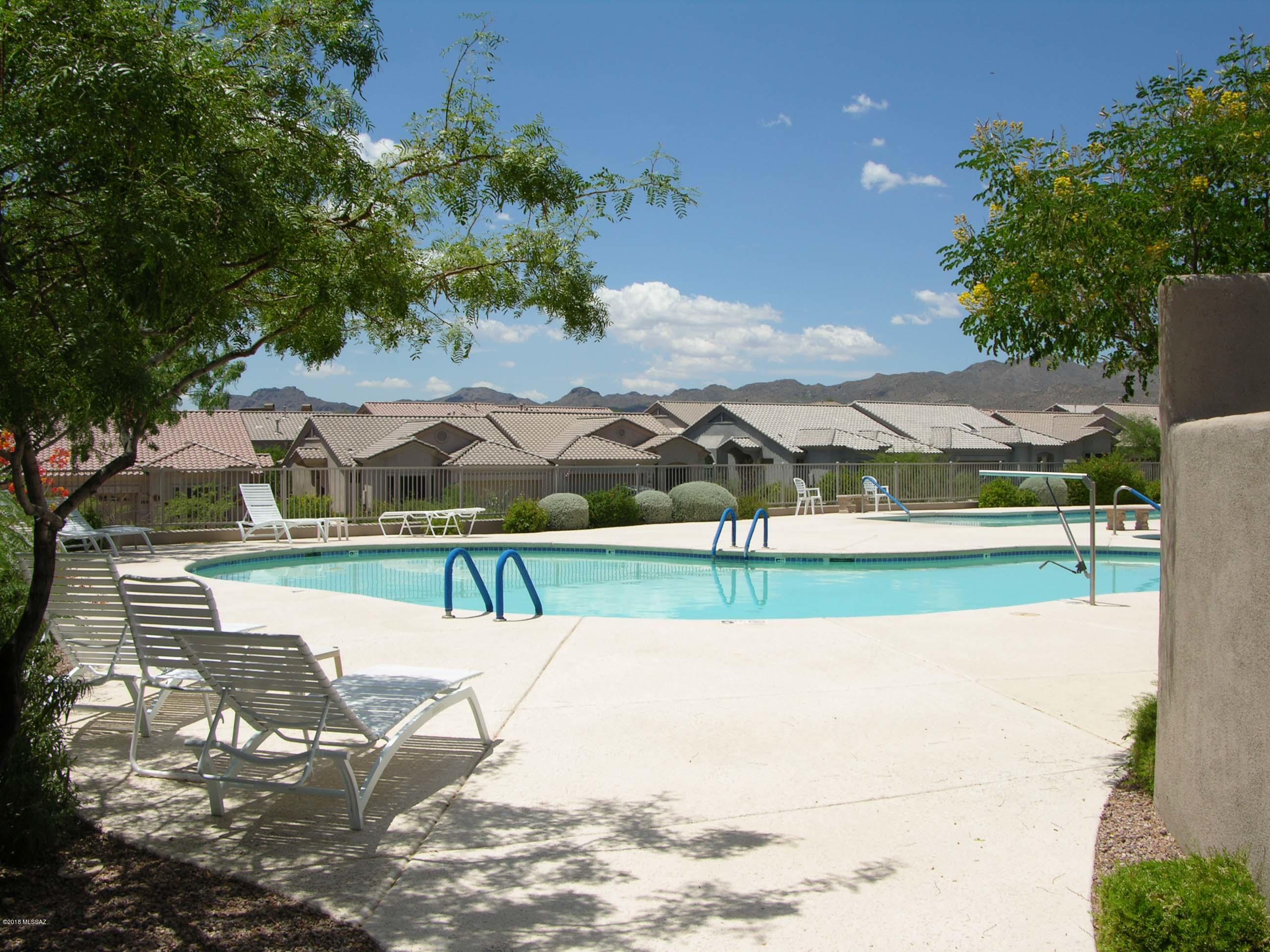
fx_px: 1321
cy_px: 476
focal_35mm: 36
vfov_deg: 39.7
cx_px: 635
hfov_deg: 51.4
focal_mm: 9.2
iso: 50
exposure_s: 1/250
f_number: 8
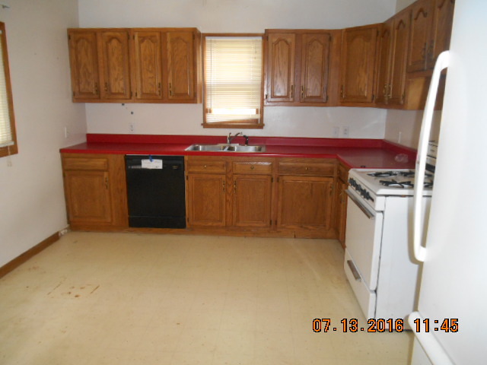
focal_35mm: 26
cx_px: 244
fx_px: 366
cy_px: 182
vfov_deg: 53.1
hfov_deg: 67.3
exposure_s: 1/25
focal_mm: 4.7
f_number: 3.4
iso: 360
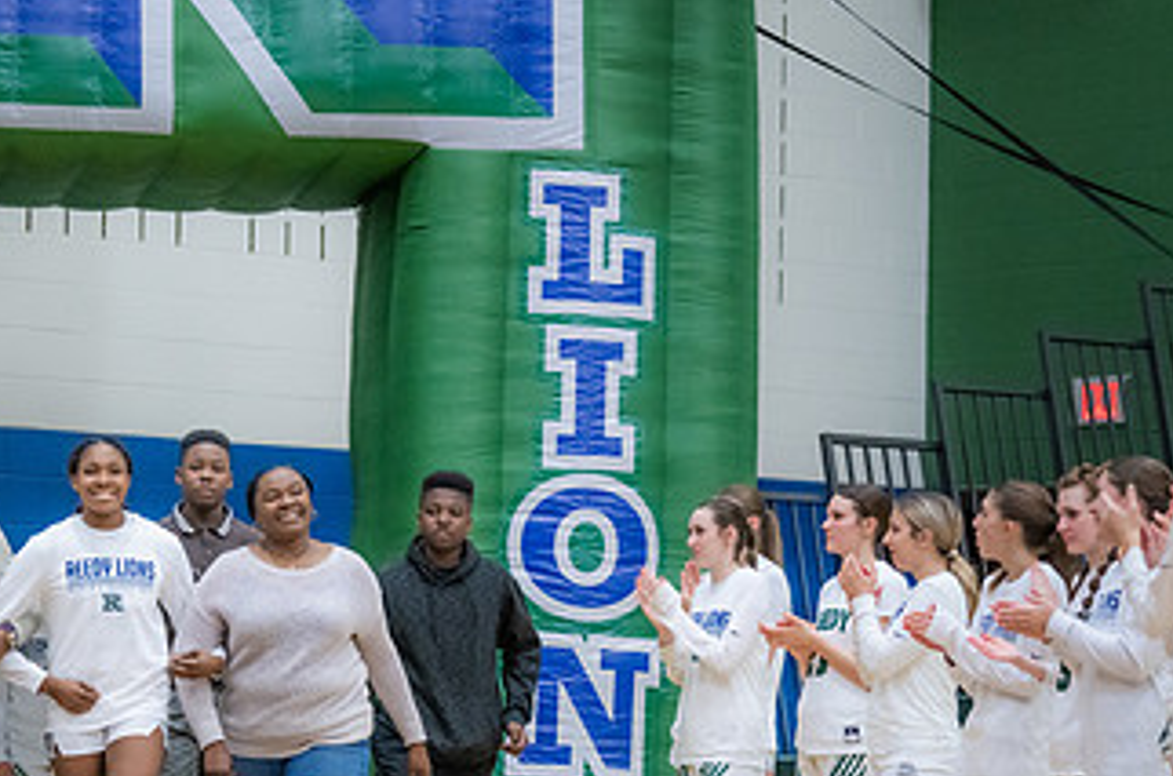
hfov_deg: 12.8
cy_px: 569
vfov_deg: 8.6
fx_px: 5168
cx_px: 111
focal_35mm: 159
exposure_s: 1/400
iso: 3200
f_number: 2.8
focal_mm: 80
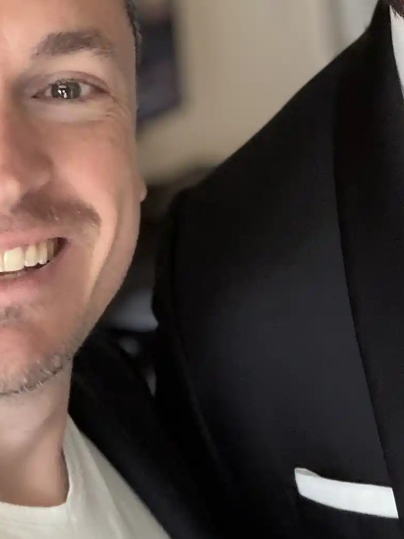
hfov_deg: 16.4
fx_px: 1400
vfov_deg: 21.4
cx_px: 293
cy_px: 69
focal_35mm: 90
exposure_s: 1/60
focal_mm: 2.71
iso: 160
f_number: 1.9
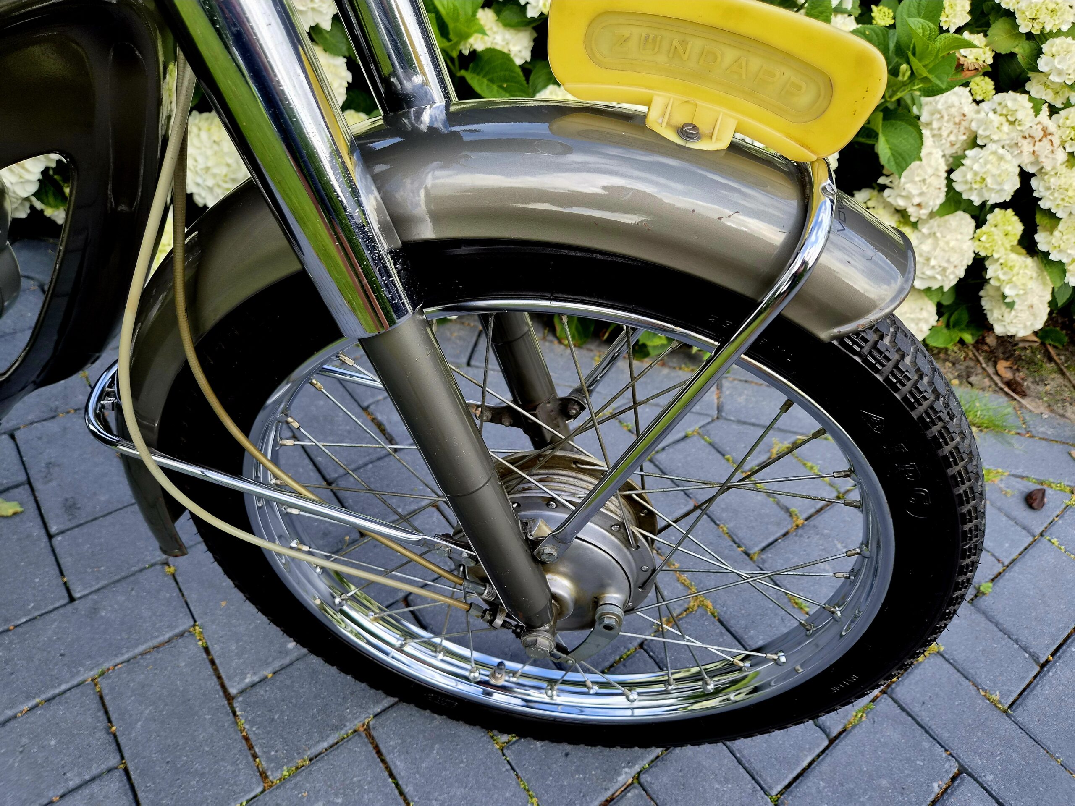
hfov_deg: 73.9
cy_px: 403
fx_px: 714
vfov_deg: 58.9
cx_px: 538
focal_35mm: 23
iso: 80
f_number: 1.8
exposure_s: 1/1000
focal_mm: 5.4
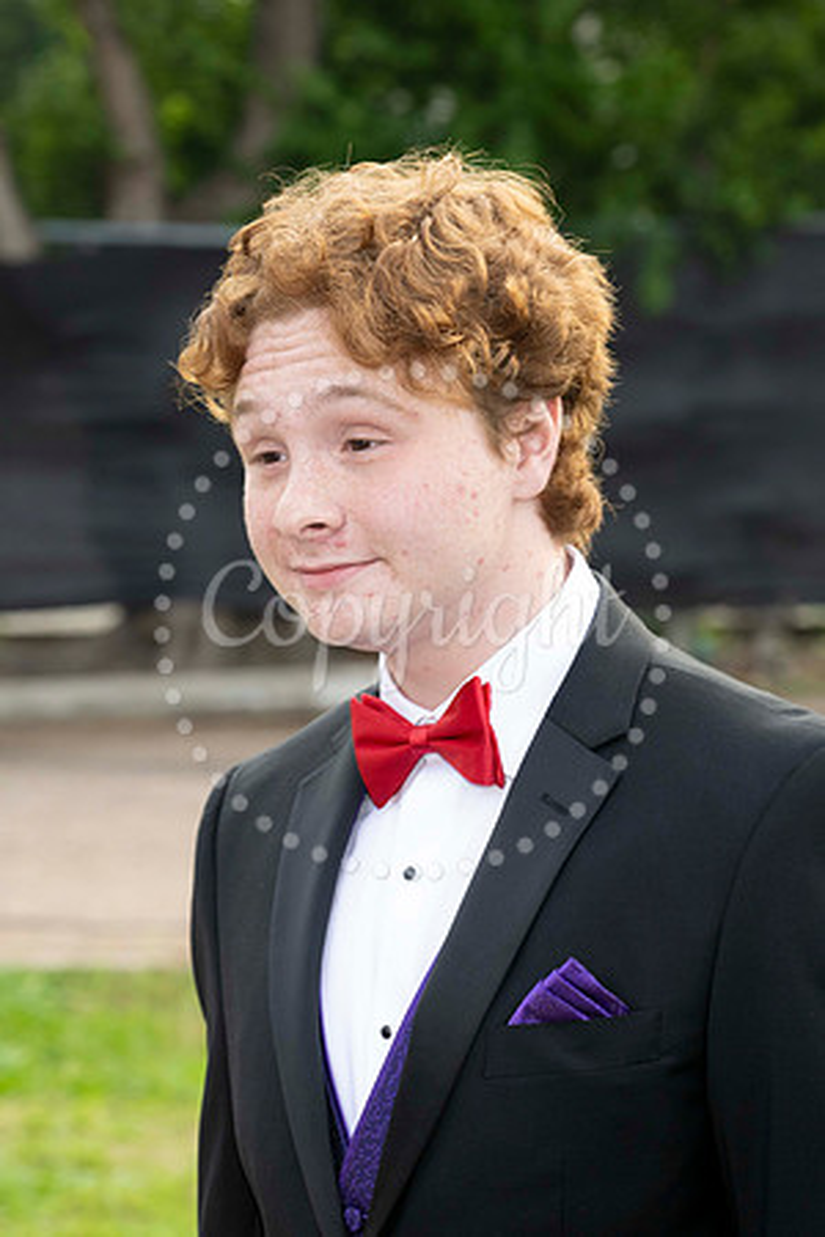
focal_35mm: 180
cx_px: 351
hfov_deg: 7.6
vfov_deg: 11.4
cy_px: 618
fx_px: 6187
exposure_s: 1/200
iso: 500
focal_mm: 120
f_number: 7.1
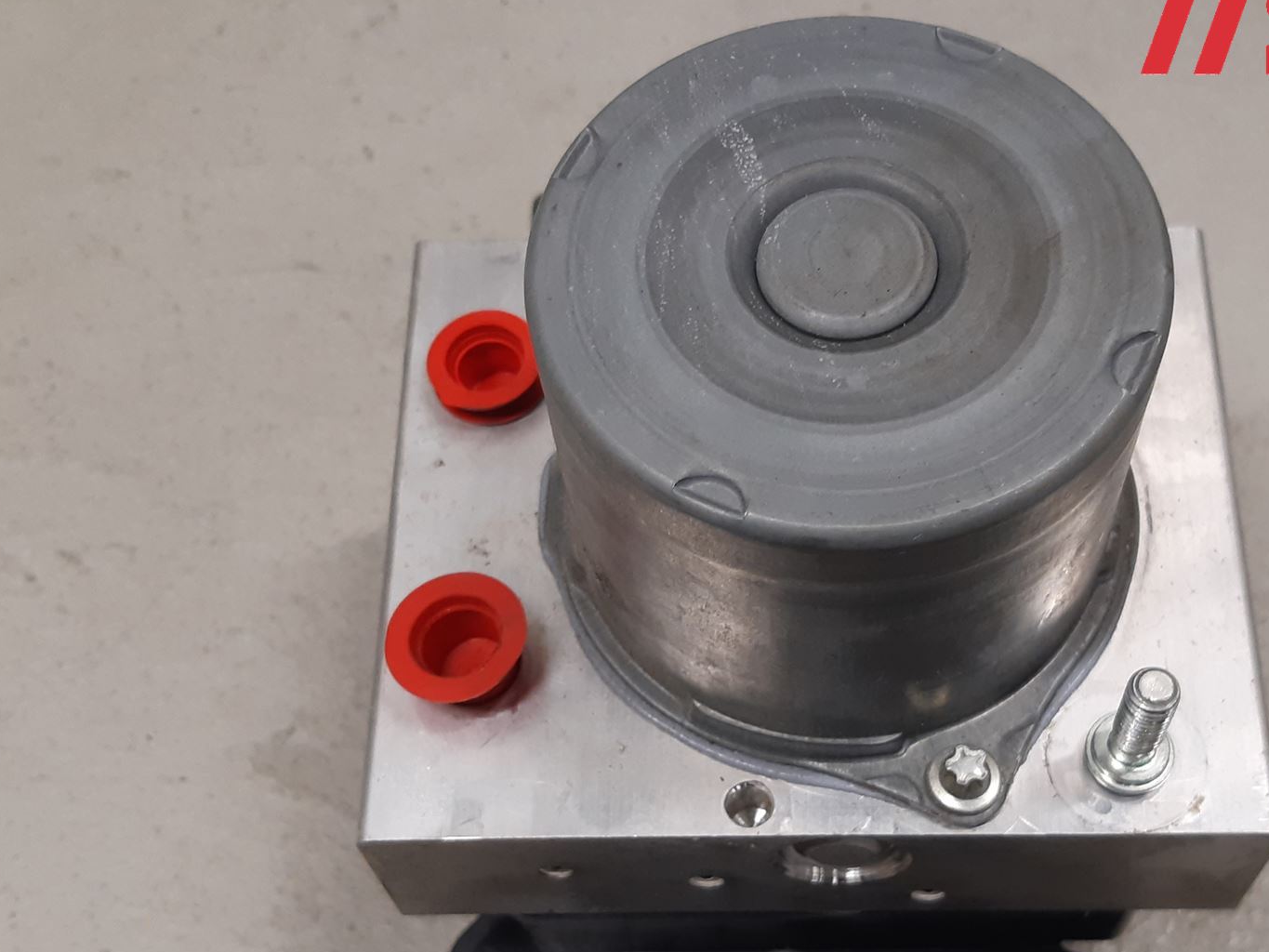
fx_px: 1430
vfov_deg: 36.5
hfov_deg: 47.6
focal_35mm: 39
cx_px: 760
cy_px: 631
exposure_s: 1/50
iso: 100
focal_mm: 3.93
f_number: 1.7
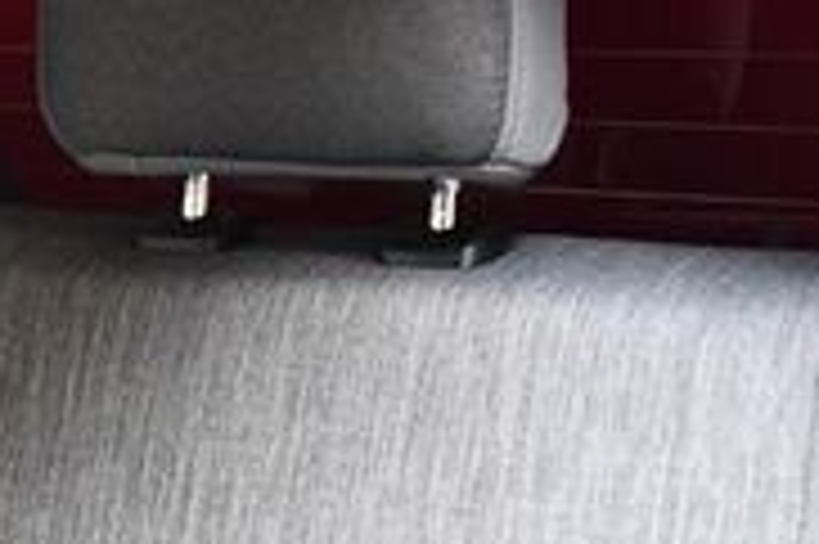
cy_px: 454
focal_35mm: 95
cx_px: -266
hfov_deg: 19.7
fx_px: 2159
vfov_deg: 14.3
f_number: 3.5
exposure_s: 1/125
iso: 2500
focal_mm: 18
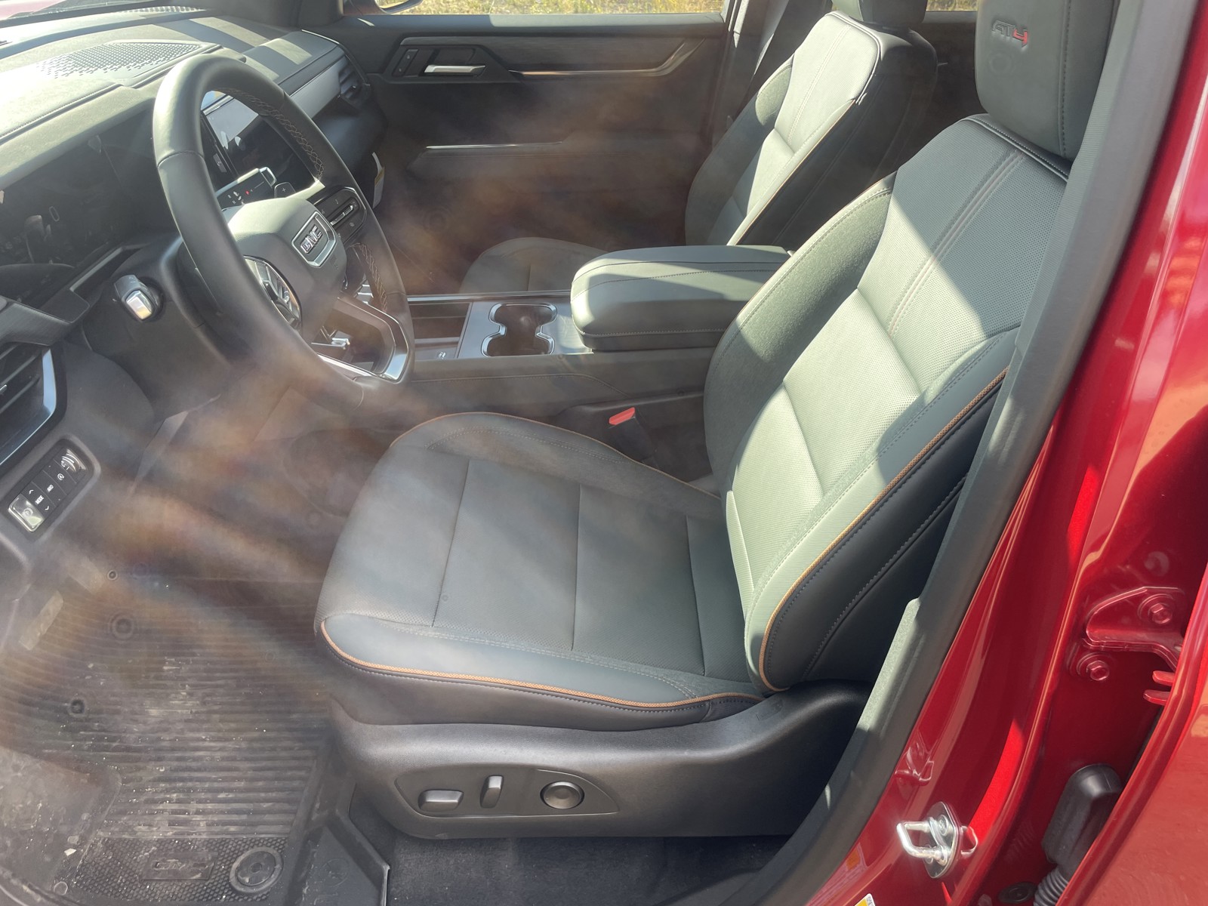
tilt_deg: -31.0
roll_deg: +0.2
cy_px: 453
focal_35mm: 26
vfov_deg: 53.1
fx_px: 907
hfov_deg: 67.3
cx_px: 604
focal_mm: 4.2
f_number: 1.6
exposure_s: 1/231
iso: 32
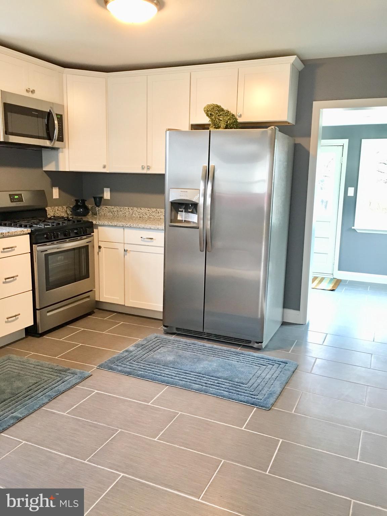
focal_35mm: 29
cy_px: 258
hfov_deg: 48.2
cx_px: 194
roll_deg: -1.3
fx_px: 432
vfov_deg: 61.7
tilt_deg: -8.8
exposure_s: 1/15
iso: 80
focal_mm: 4.15
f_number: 2.2
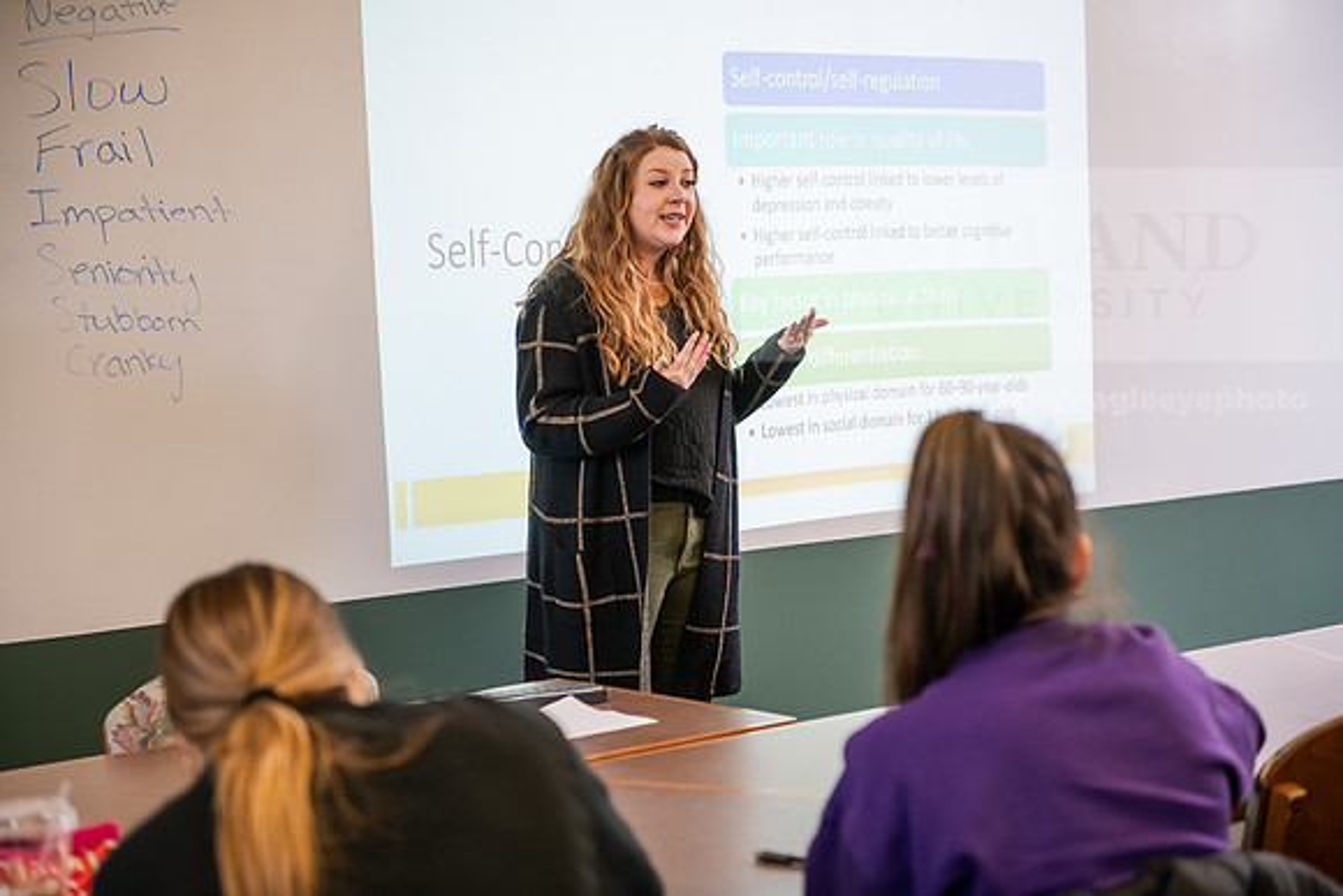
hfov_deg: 32.4
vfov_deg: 21.9
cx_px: 672
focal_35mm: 62
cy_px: 448
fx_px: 2313
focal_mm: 62
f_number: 3.2
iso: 500
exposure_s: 1/160
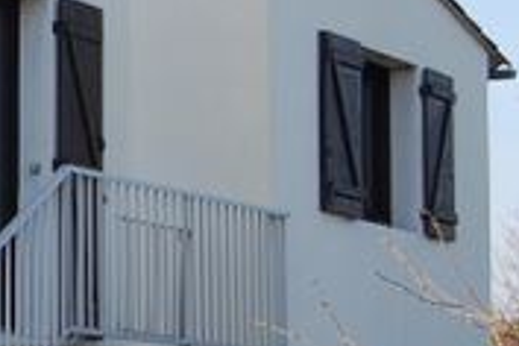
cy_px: 227
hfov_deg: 10.2
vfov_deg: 7.1
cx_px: -331
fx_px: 2782
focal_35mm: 193
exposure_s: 1/200
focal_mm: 38
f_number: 7.1
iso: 200
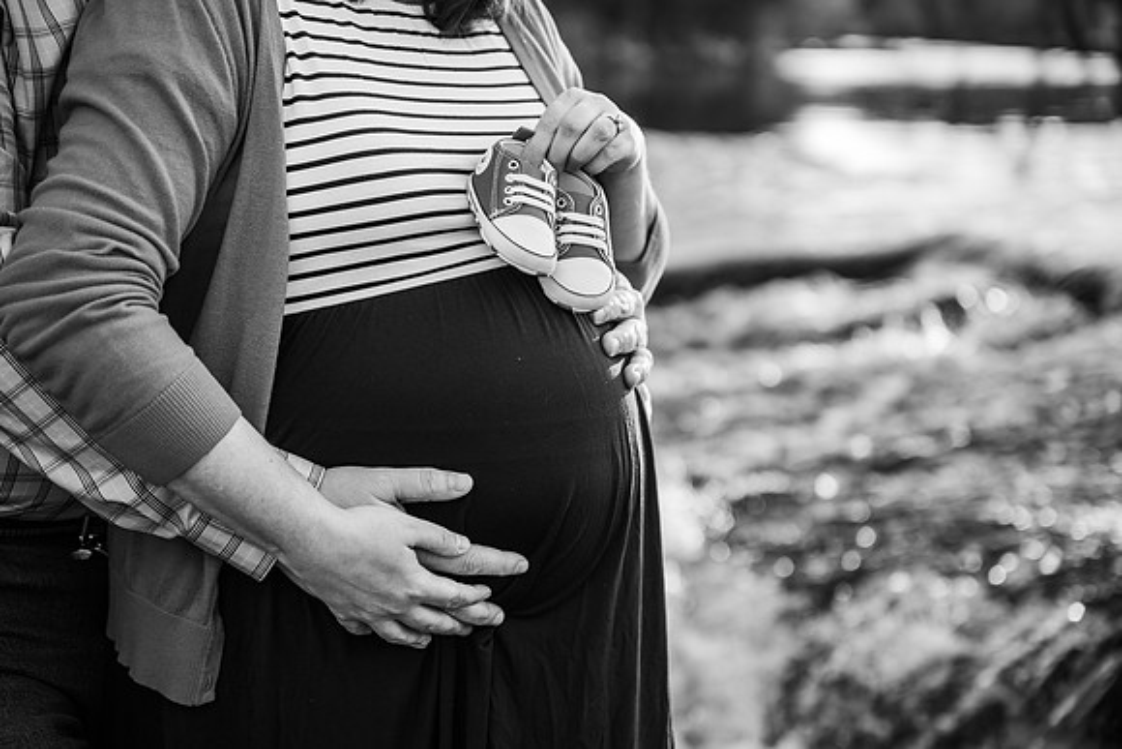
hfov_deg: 27.3
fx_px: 2306
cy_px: 374
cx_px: 543
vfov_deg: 18.4
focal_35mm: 74
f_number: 3.2
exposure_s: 1/200
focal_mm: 70
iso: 125
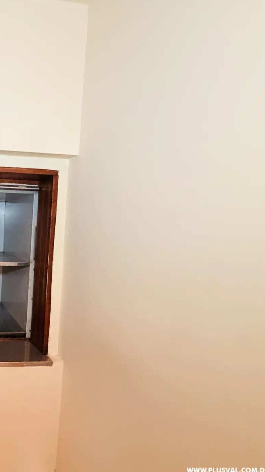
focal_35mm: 21
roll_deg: -1.6
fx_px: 263
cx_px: -41
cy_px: 241
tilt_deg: -4.7
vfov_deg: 83.8
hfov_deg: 40.5
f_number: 2.2
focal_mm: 2.22
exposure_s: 1/60
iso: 800
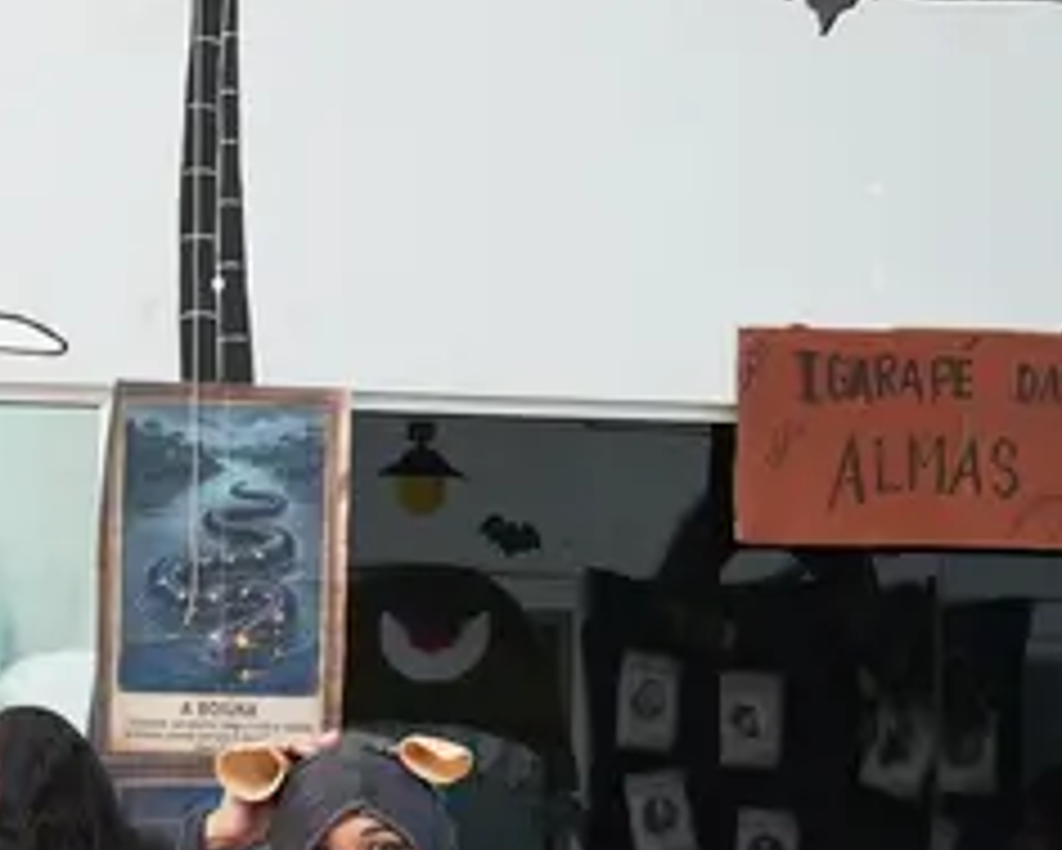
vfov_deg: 12.3
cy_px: 980
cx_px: -819
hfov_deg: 14.0
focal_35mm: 123
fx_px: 3868
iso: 1250
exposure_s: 1/200
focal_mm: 24
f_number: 2.8
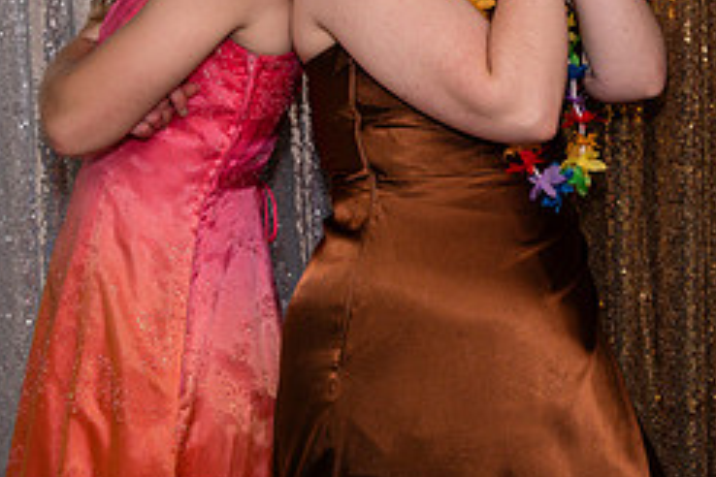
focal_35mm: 125
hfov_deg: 15.9
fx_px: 2486
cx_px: 793
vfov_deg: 10.9
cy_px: -10
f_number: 5
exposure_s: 1/250
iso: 400
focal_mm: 50
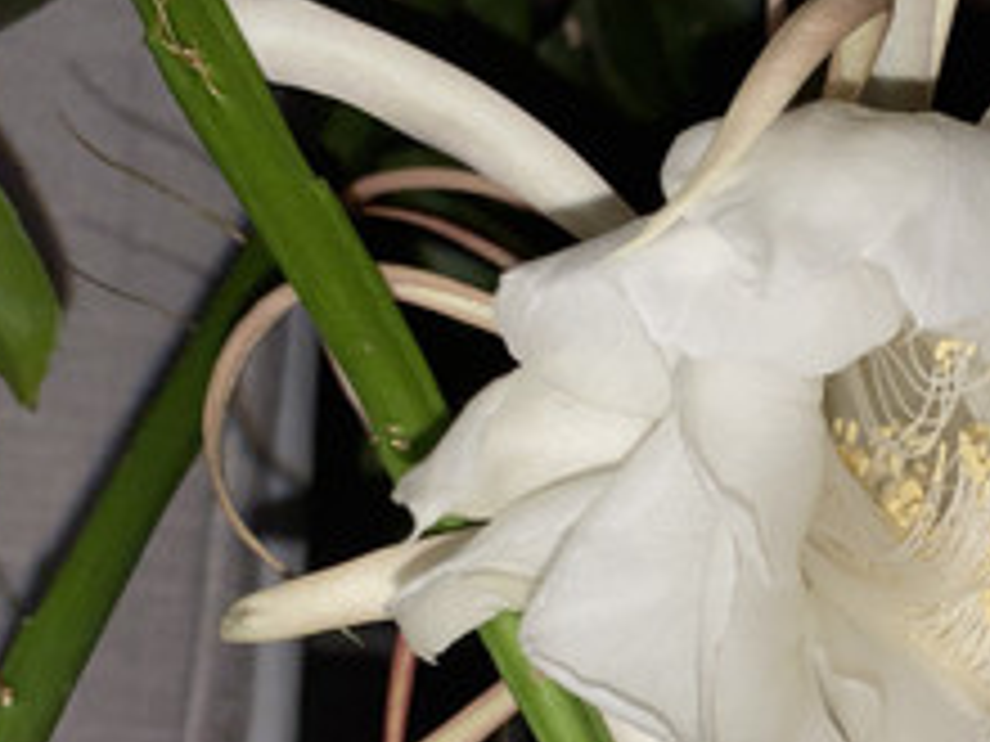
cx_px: 806
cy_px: 614
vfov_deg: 24.3
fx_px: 1687
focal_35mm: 59
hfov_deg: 31.8
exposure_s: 1/60
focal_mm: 4.25
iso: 32
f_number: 1.8
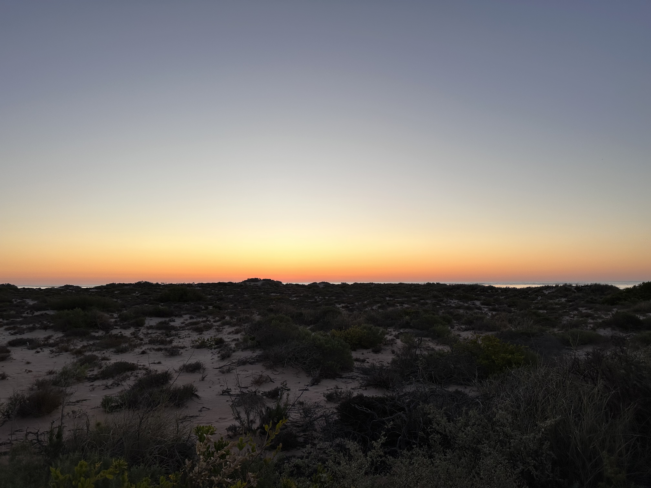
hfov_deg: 71.6
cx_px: 326
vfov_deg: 56.8
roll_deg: +0.8
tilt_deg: +4.3
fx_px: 451
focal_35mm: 24
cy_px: 244
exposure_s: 1/642
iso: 80
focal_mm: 6.86
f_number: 1.78
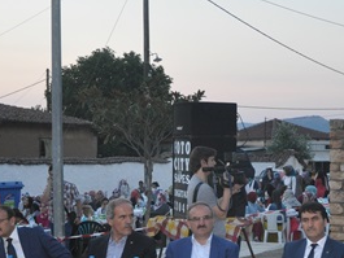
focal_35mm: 84
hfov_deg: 23.1
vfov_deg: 17.3
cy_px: 213
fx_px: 839
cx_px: 234
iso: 800
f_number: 3.8
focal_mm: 21
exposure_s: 1/125
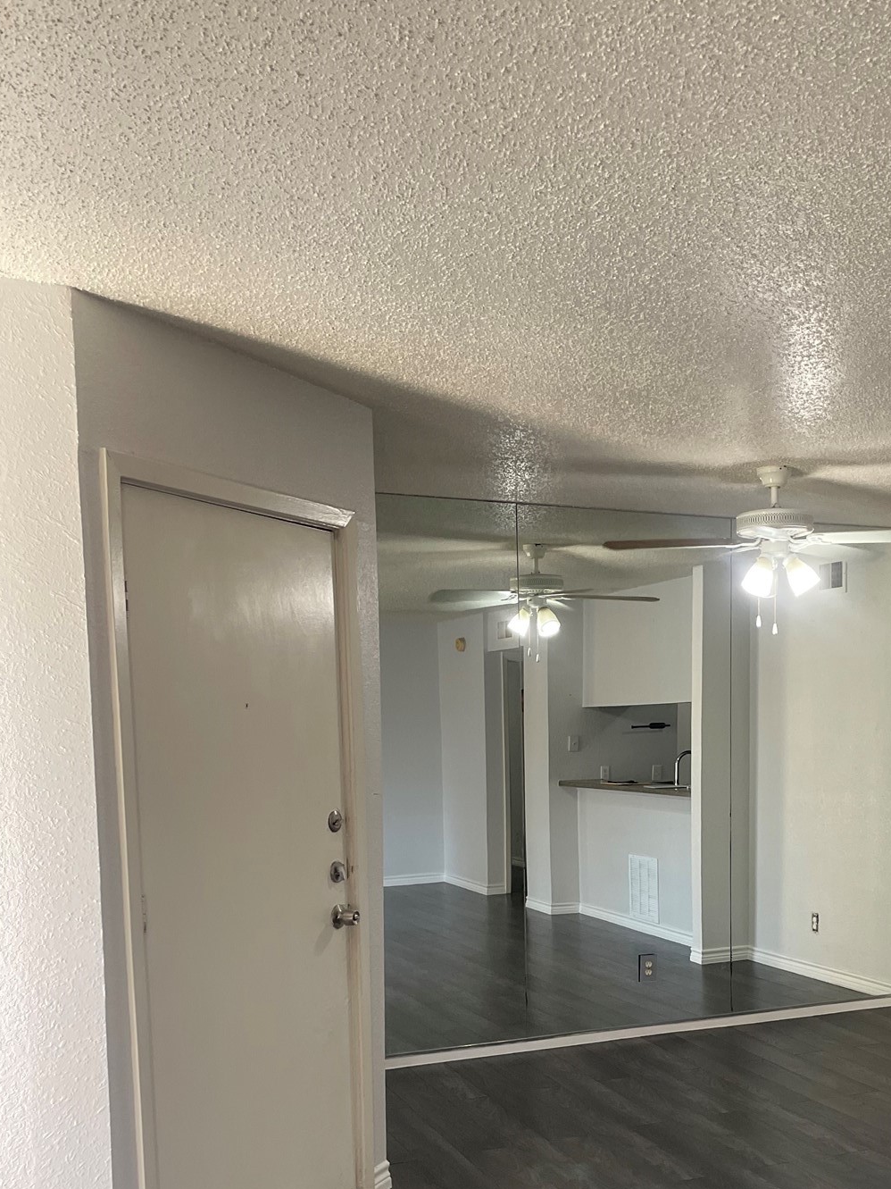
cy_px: 886
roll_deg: +0.5
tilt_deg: -5.1
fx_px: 1373
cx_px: 679
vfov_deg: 45.3
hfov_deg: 35.1
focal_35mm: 40
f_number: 1.6
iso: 125
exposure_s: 1/119
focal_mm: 4.2
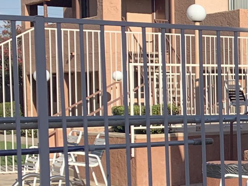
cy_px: 120
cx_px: 523
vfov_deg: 13.1
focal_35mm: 113
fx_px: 810
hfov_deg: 14.1
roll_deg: +0.3
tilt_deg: +0.9
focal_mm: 4.25
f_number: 1.8
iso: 25
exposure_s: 1/1689
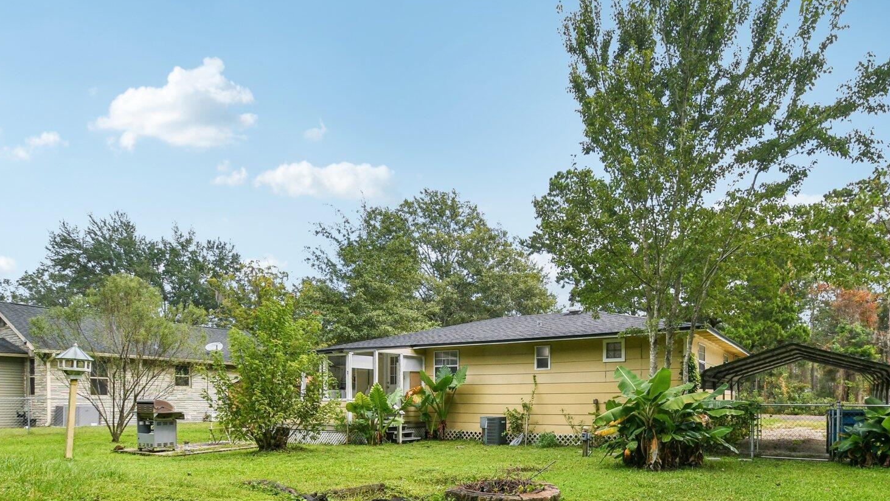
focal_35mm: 22
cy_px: 403
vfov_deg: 48.5
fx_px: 519
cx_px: 502
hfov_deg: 80.8
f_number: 8
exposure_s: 1/400
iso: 400
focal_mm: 10
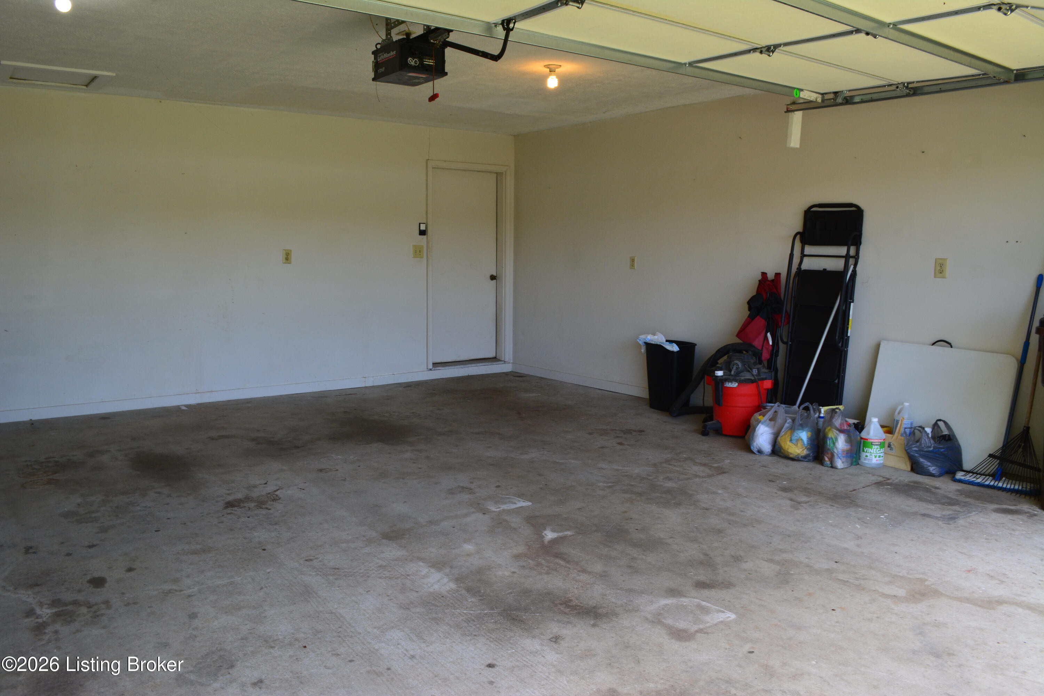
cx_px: 522
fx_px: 783
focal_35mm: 27
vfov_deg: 47.9
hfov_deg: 67.4
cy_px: 348
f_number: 8
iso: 400
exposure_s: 1/60
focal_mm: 18
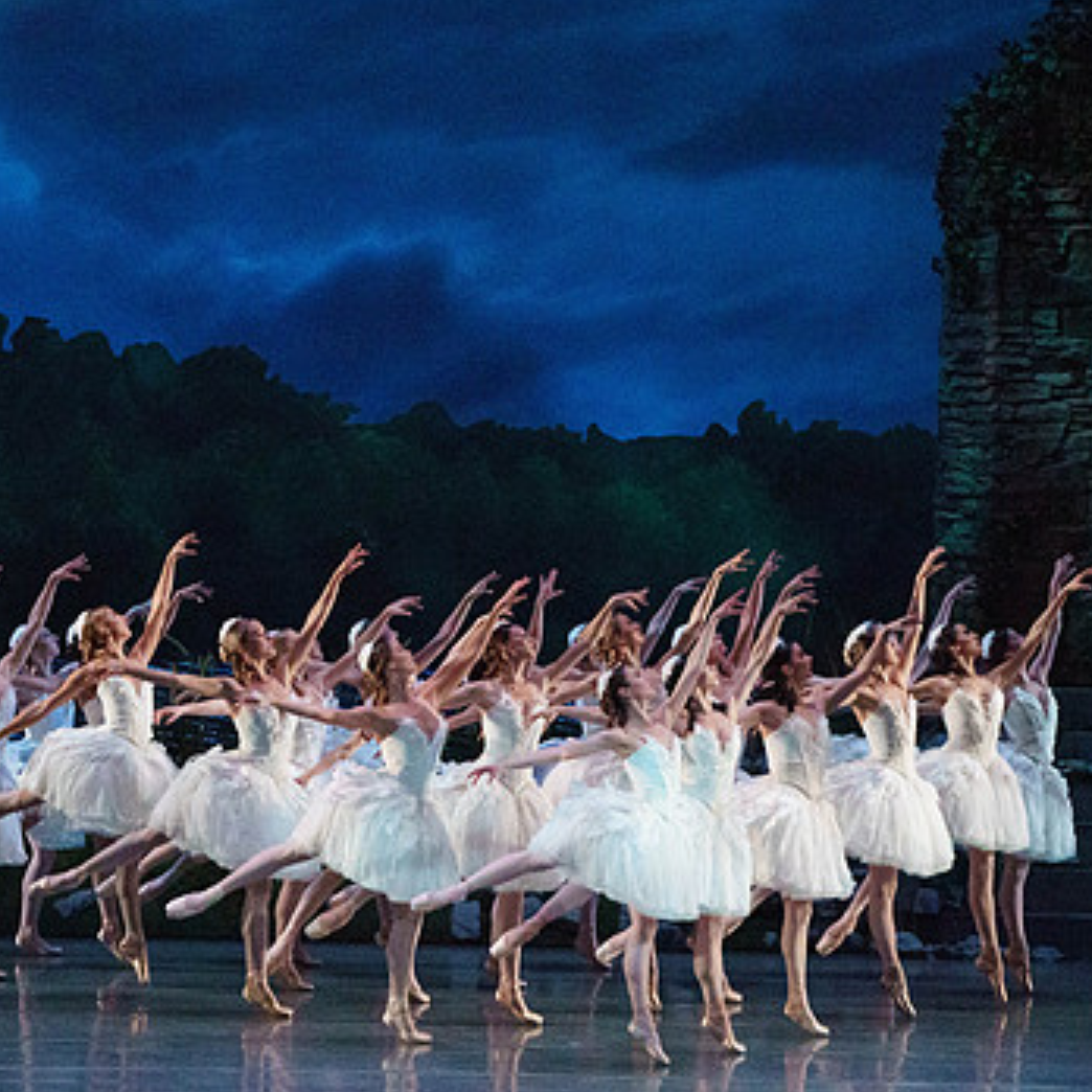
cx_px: 493
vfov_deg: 6.9
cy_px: 597
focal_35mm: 255
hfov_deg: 6.9
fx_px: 9101
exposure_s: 1/250
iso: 8000
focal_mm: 179
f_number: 5.6
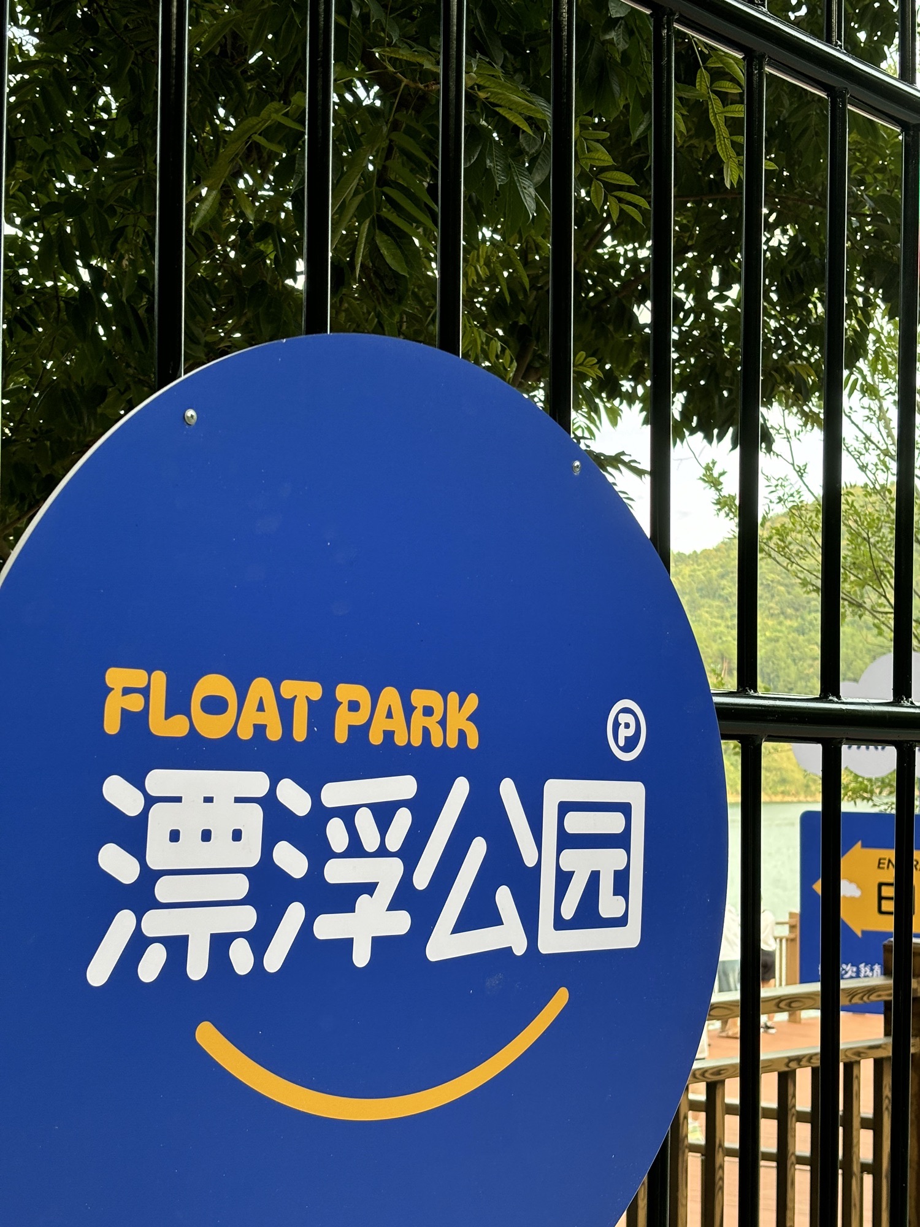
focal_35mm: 52
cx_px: 460
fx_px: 1843
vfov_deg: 36.8
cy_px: 614
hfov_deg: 28.0
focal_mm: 5.96
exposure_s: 1/60
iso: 100
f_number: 1.6
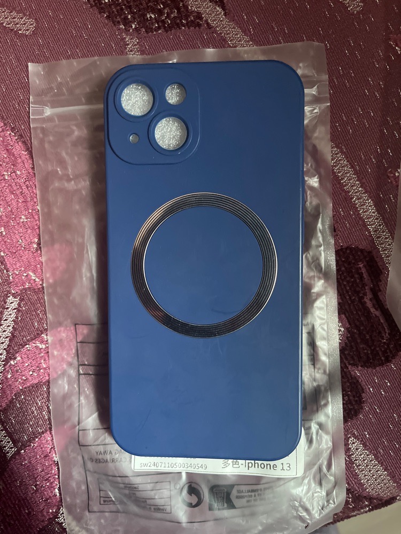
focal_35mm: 26
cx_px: 200
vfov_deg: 67.3
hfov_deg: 53.1
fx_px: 402
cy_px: 267
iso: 640
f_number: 1.6
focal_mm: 5.1
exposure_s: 1/38
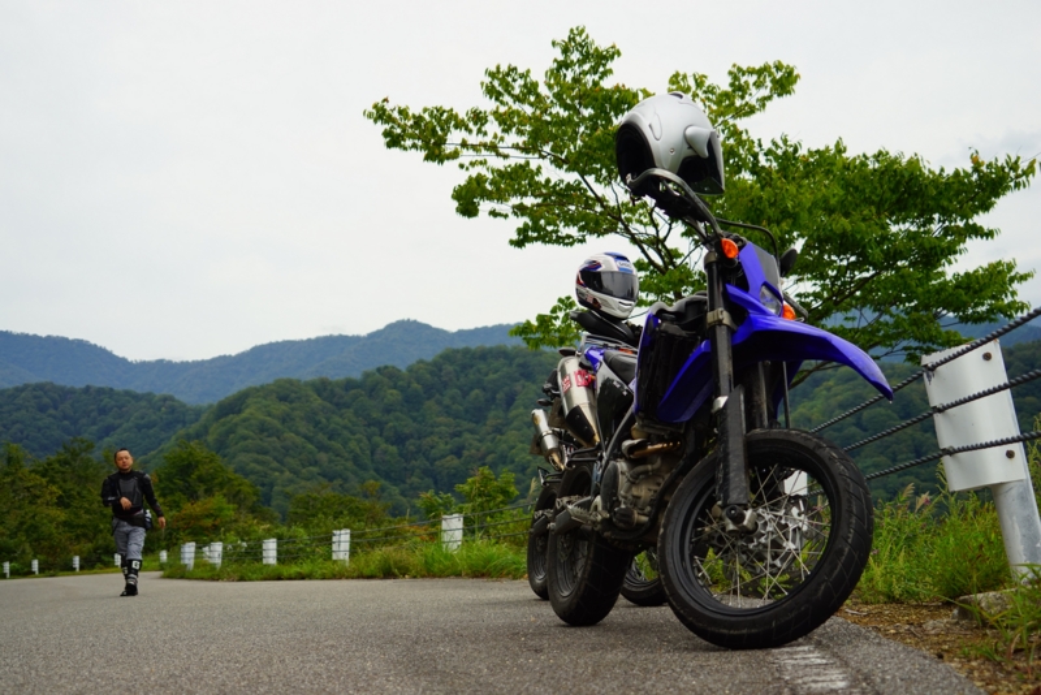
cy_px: 348
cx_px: 520
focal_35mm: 44
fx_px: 1273
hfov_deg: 44.5
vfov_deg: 30.5
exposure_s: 1/60
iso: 100
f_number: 4.5
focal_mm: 44
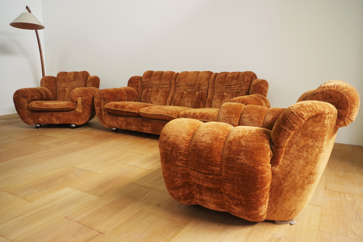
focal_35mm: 27
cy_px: 121
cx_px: 182
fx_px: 272
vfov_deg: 47.9
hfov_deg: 67.4
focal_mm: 18
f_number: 3.5
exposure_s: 1/50
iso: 800
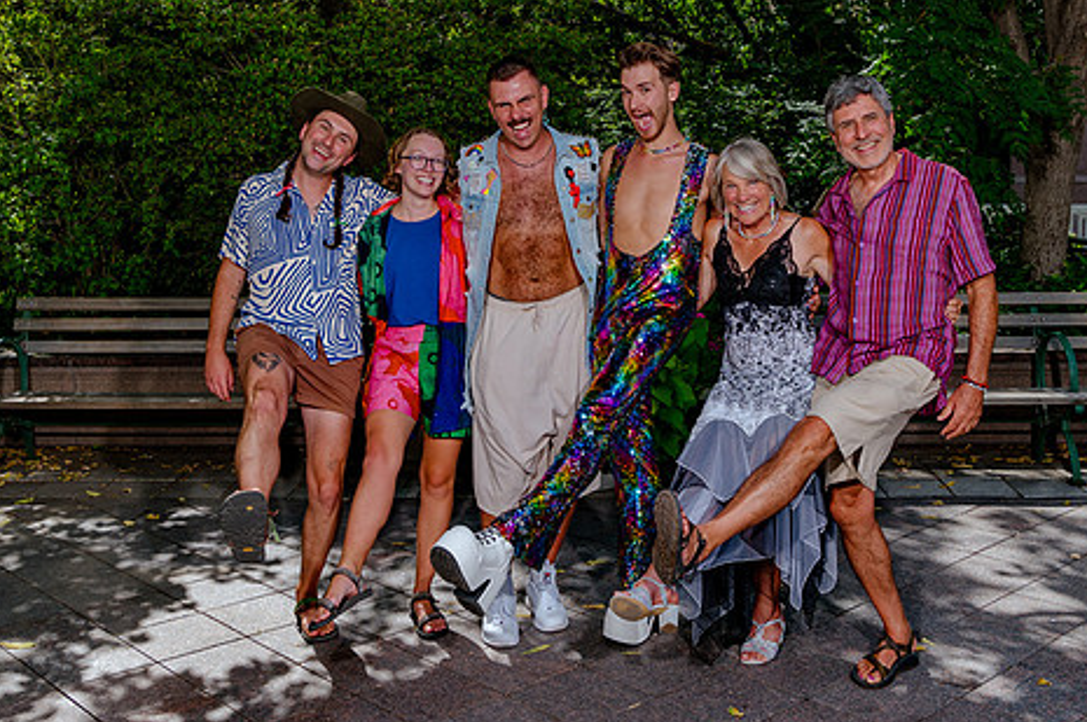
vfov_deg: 30.3
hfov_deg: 44.5
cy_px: 260
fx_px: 1327
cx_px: 561
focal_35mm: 44
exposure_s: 1/320
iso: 200
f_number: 8
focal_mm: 28
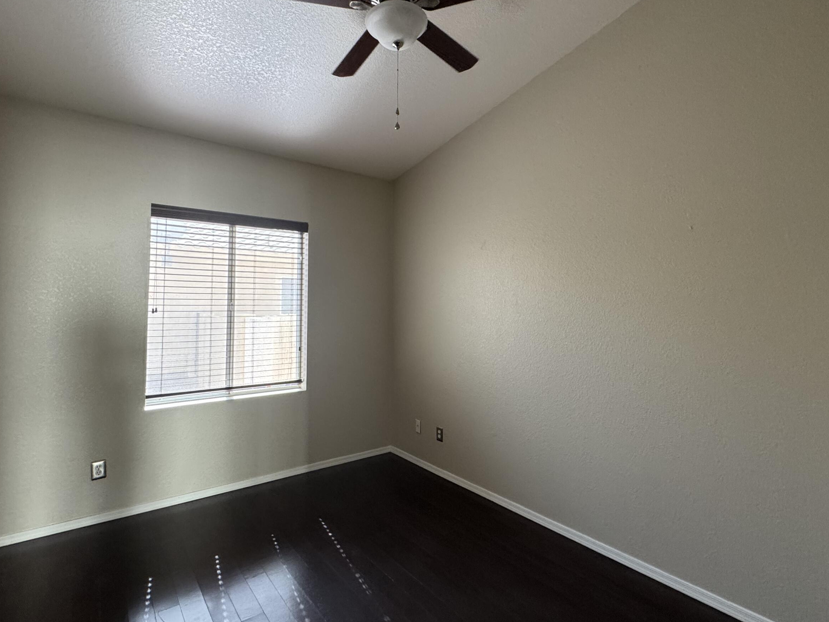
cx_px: 432
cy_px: 288
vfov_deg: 71.5
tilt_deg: +2.4
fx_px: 431
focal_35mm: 18
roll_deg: -0.2
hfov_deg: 87.7
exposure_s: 1/60
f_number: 2.2
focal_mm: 2.22
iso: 320
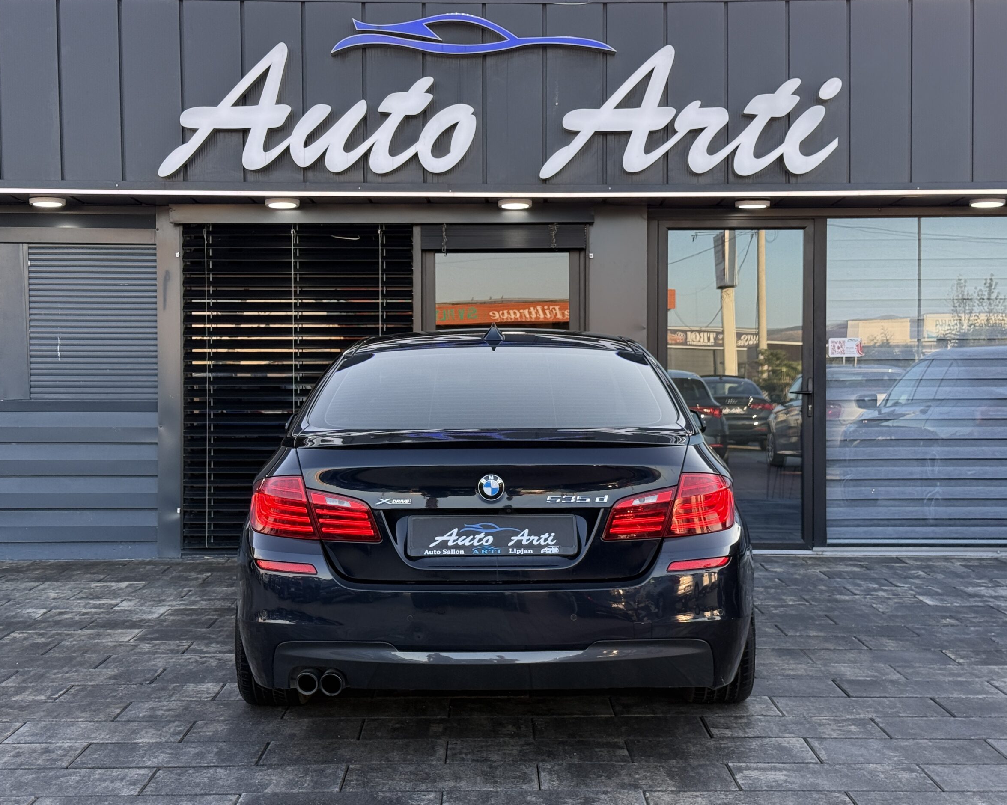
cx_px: 490
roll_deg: +0.3
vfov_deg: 29.7
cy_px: 401
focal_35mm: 51
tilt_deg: -0.4
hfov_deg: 36.7
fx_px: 1520
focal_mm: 6.76
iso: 80
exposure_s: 1/420
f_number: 1.78
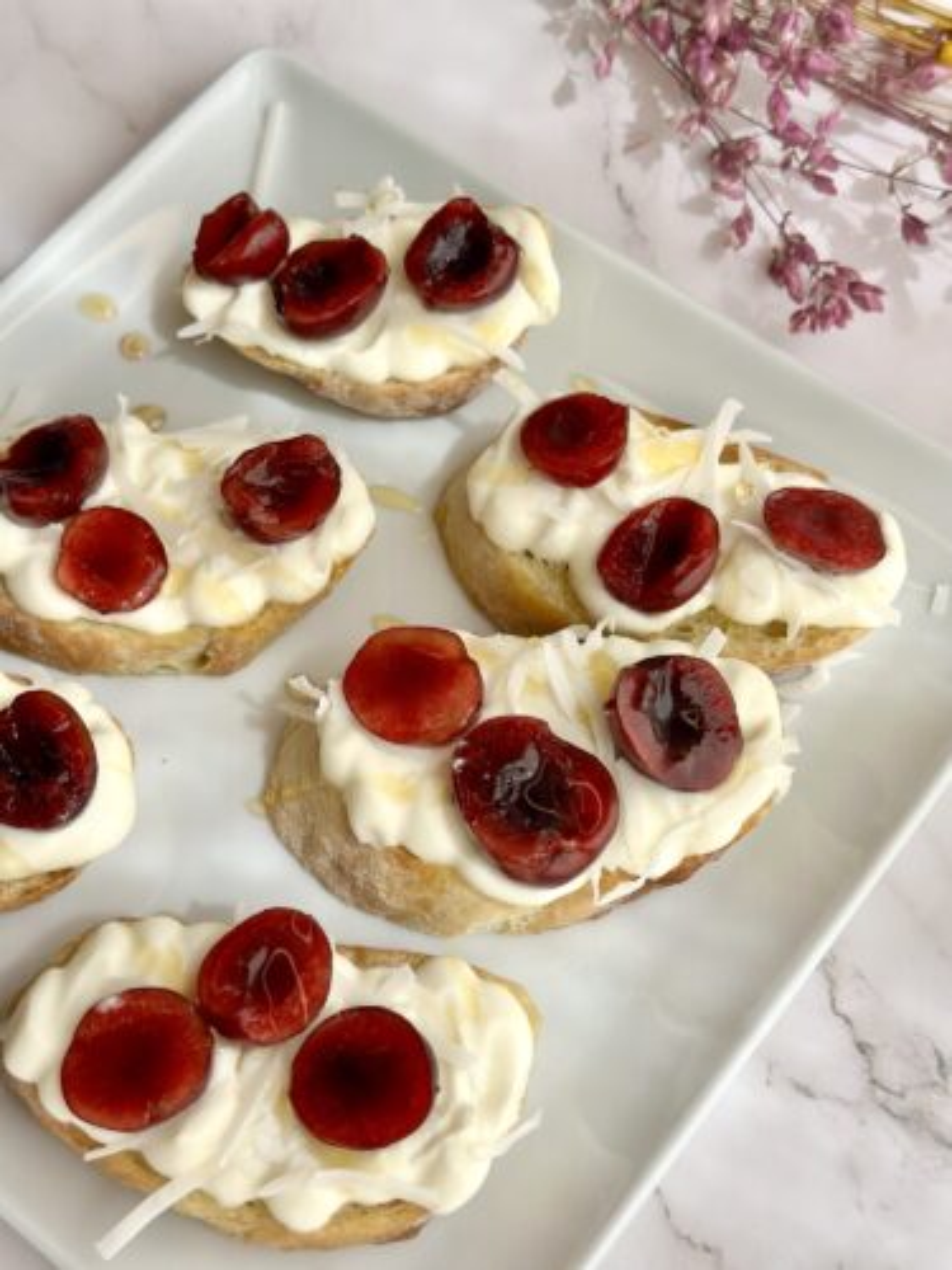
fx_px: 1760
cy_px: 635
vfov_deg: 39.7
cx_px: 476
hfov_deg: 30.3
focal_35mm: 48
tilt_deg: -63.5
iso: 80
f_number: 1.78
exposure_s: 1/1453
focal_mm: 6.86
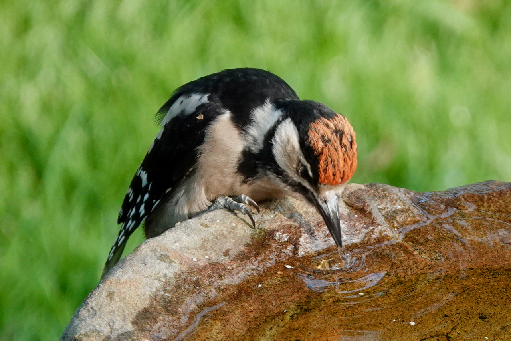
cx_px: 256
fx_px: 8518
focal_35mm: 600
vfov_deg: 2.3
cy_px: 170
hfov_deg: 3.4
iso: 640
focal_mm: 220
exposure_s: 1/800
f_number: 4
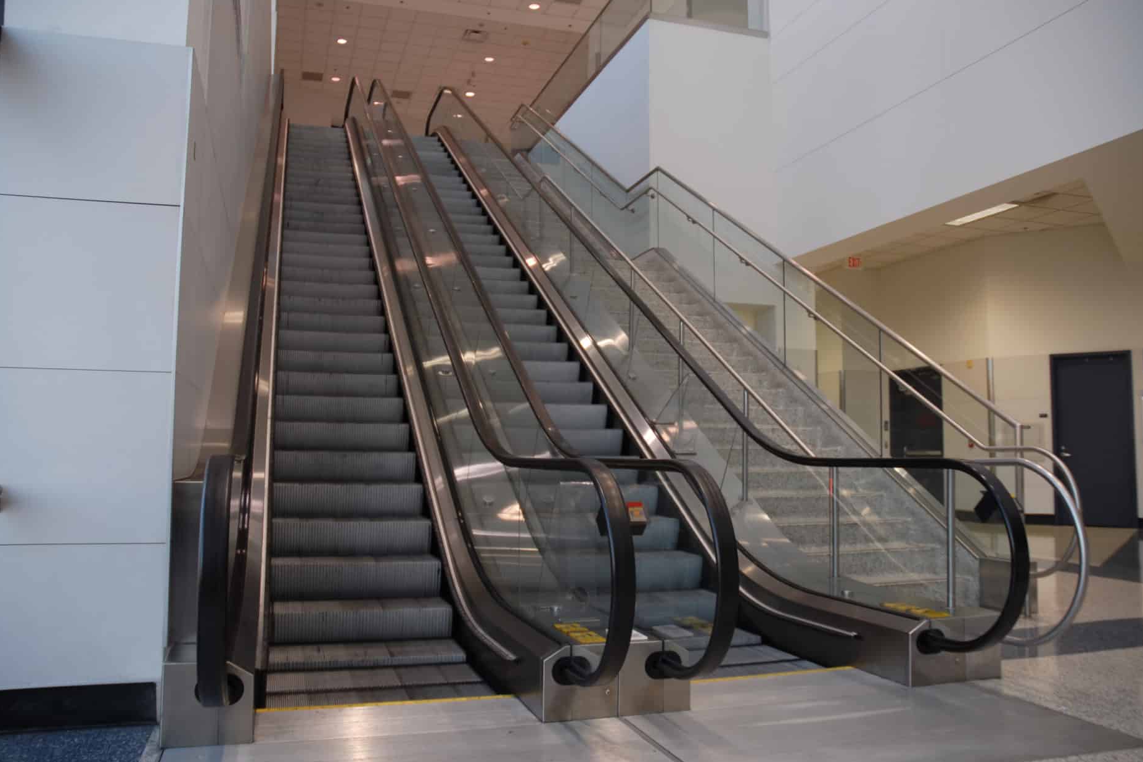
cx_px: 570
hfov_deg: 65.5
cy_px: 371
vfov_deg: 46.4
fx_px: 889
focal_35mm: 28
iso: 100
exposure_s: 1/30
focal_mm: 18
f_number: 3.5
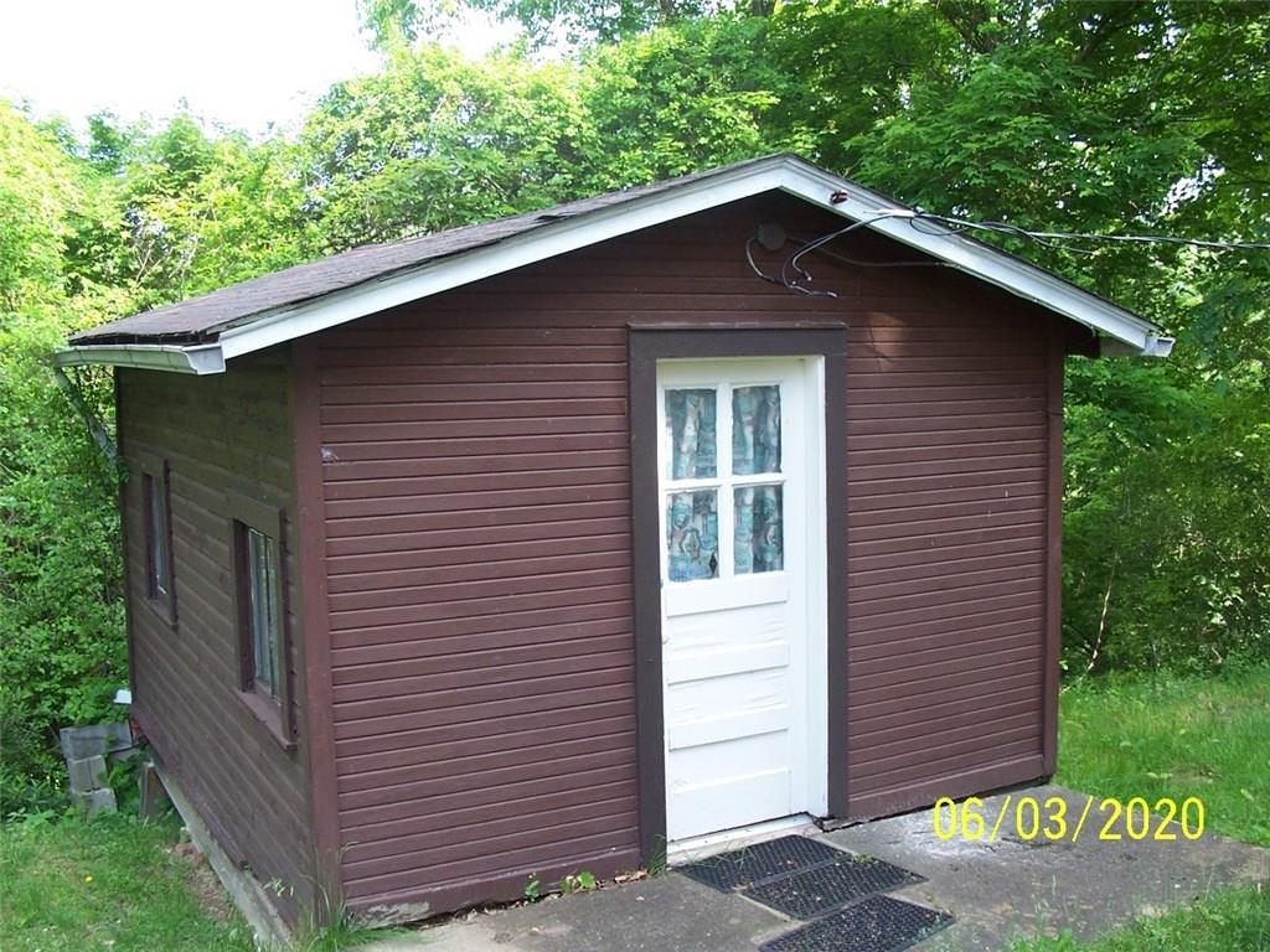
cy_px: 476
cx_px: 635
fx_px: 1284
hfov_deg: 52.6
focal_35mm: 35
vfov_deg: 40.7
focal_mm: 6
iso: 80
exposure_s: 1/125
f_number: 2.8
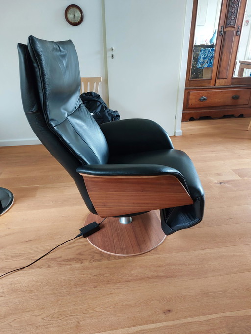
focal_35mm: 25
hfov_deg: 54.9
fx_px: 242
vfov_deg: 69.4
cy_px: 167
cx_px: 126
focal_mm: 5.23
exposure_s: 1/50
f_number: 1.8
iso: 500
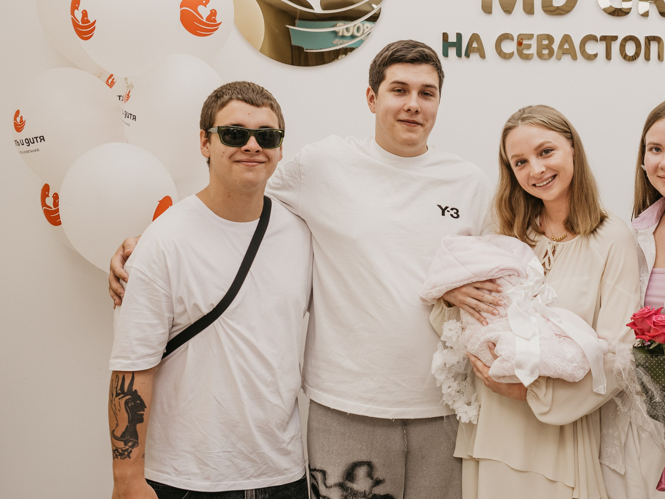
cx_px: 551
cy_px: 222
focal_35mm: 55
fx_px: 1057
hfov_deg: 33.7
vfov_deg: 26.5
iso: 400
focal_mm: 29
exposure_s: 1/160
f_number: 4
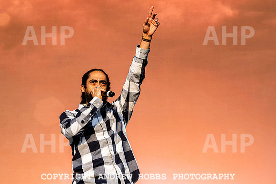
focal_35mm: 107
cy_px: 69
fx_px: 824
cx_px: 127
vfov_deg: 12.7
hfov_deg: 19.0
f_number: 7.1
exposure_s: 1/800
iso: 640
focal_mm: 86
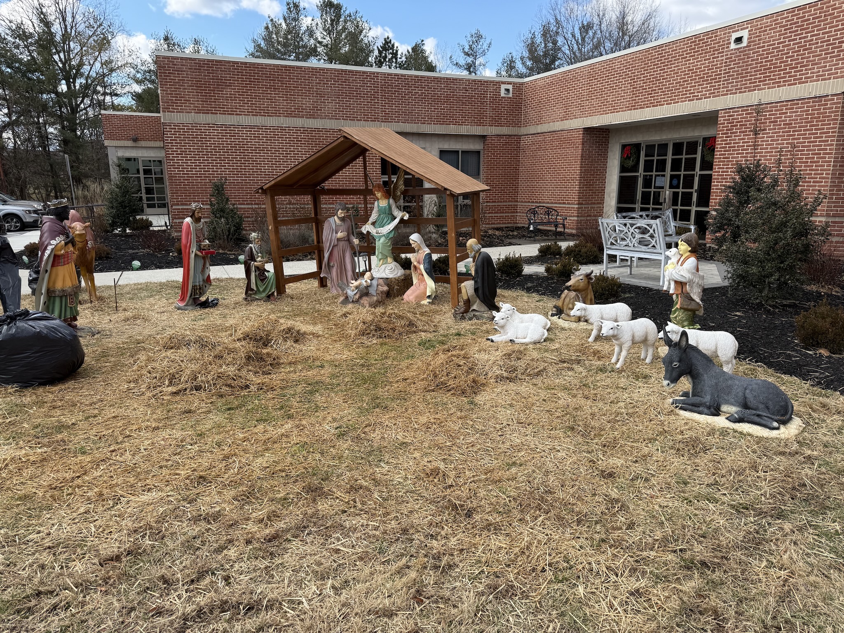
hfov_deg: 71.6
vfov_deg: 56.8
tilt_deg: -12.6
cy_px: 316
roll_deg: -0.4
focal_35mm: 24
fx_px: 585
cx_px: 422
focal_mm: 6.76
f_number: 1.78
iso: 80
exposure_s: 1/1464
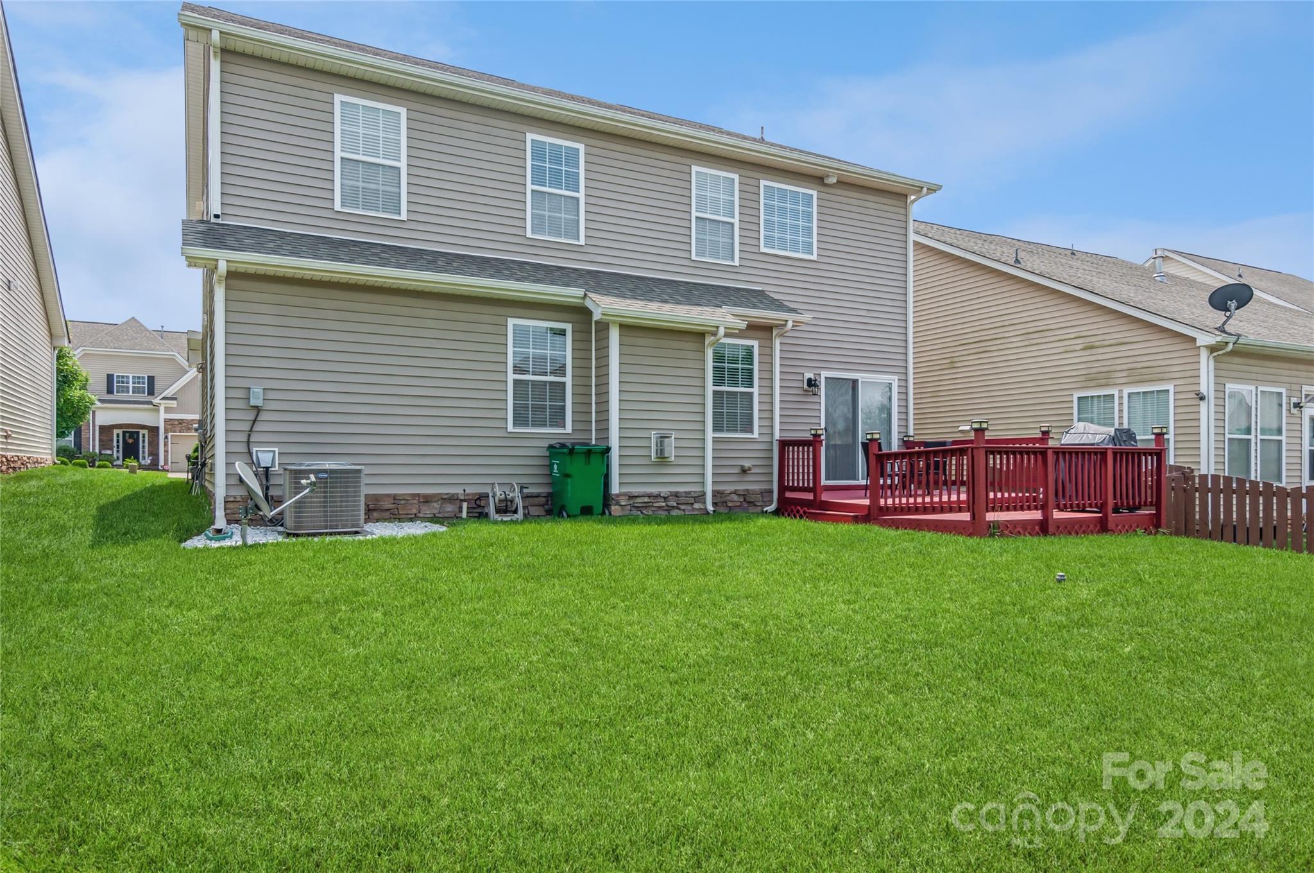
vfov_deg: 59.4
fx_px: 766
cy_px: 436
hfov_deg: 81.3
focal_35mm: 21
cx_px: 657
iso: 200
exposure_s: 1/400
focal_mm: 14
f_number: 8
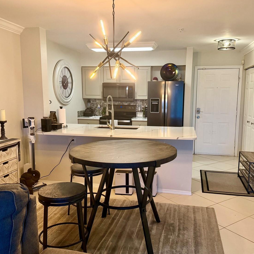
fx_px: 257
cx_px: 136
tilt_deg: -7.6
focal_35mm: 31
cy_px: 129
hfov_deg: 52.5
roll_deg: -0.7
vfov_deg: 52.5
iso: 400
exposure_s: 1/120
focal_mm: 6.76
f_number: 1.78
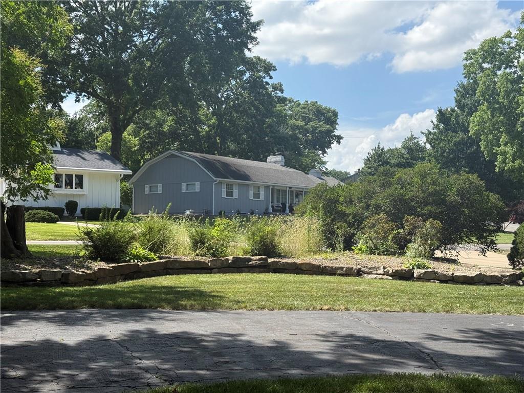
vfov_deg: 30.3
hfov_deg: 39.7
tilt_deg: +3.2
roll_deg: -0.2
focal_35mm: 48
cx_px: 262
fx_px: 727
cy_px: 196
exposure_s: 1/2976
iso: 80
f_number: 1.78
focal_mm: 6.76
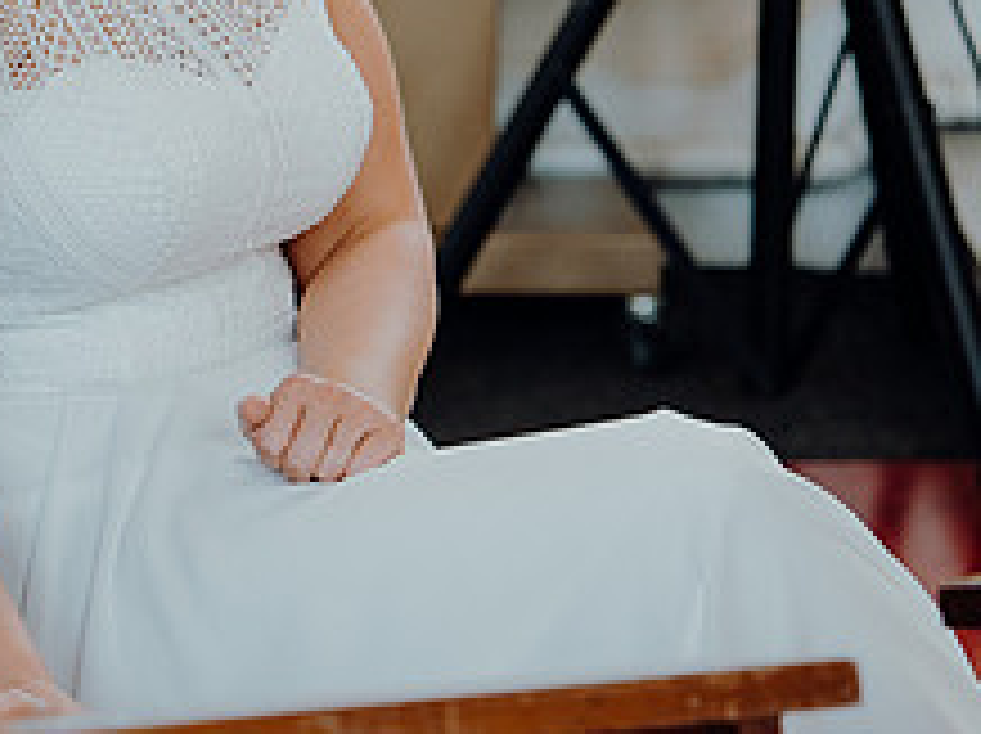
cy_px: 169
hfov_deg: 7.4
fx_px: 7615
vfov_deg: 5.5
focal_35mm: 269
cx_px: 90
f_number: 2.8
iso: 640
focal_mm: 70
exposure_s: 1/200
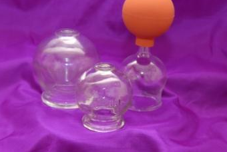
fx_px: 474
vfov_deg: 18.3
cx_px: 105
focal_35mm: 75
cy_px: 73
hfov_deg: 26.9
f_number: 5
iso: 200
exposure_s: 1/60
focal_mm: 38
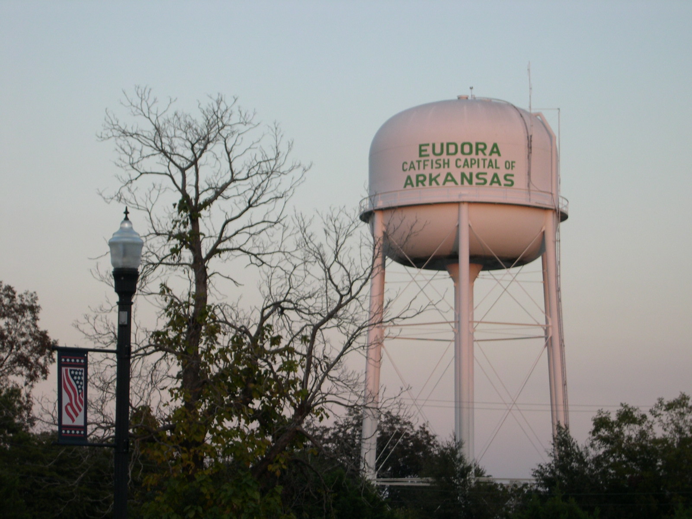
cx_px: 346
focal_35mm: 114
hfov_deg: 17.3
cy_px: 260
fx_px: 2279
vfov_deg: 13.0
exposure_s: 1/56.2
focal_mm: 24
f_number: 4.9
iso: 100
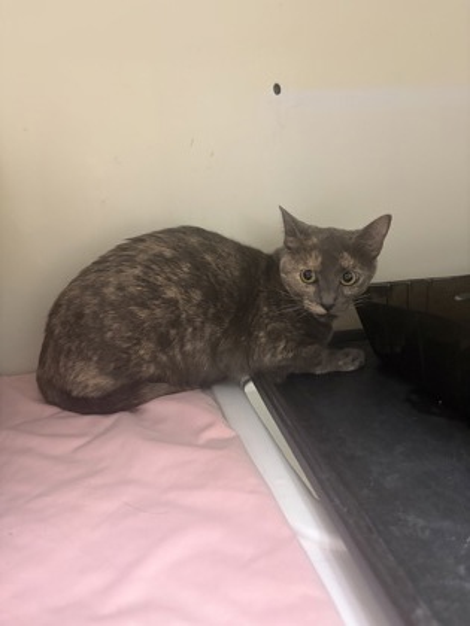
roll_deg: +2.7
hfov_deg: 53.1
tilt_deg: -11.8
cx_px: 235
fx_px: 471
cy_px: 313
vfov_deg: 67.3
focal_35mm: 26
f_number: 1.6
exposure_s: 1/40
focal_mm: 5.96
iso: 500
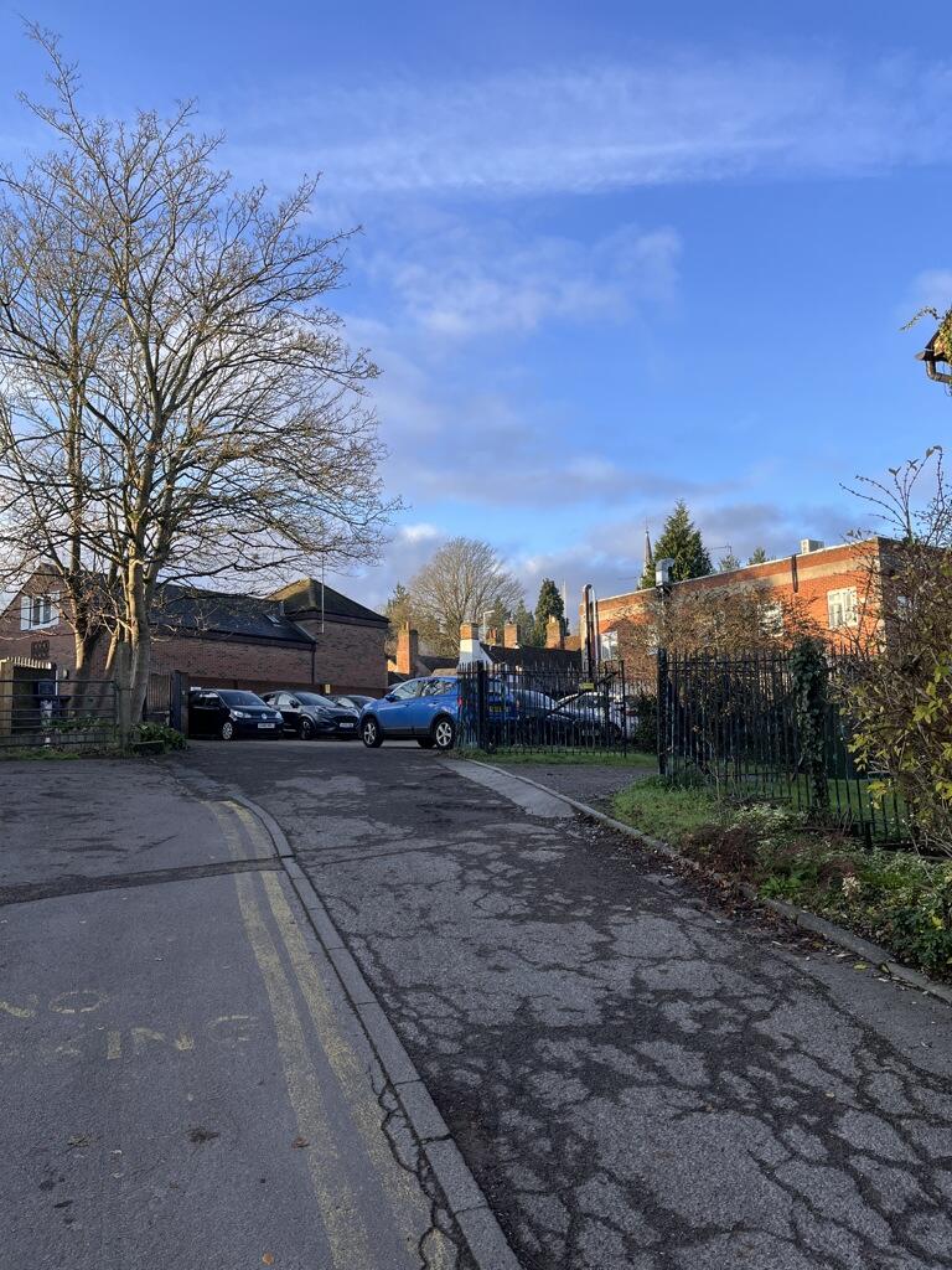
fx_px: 953
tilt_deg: +10.3
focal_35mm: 26
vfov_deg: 67.3
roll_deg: +1.7
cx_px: 476
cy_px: 635
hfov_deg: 53.1
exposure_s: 1/864
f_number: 1.6
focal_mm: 5.1
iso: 50
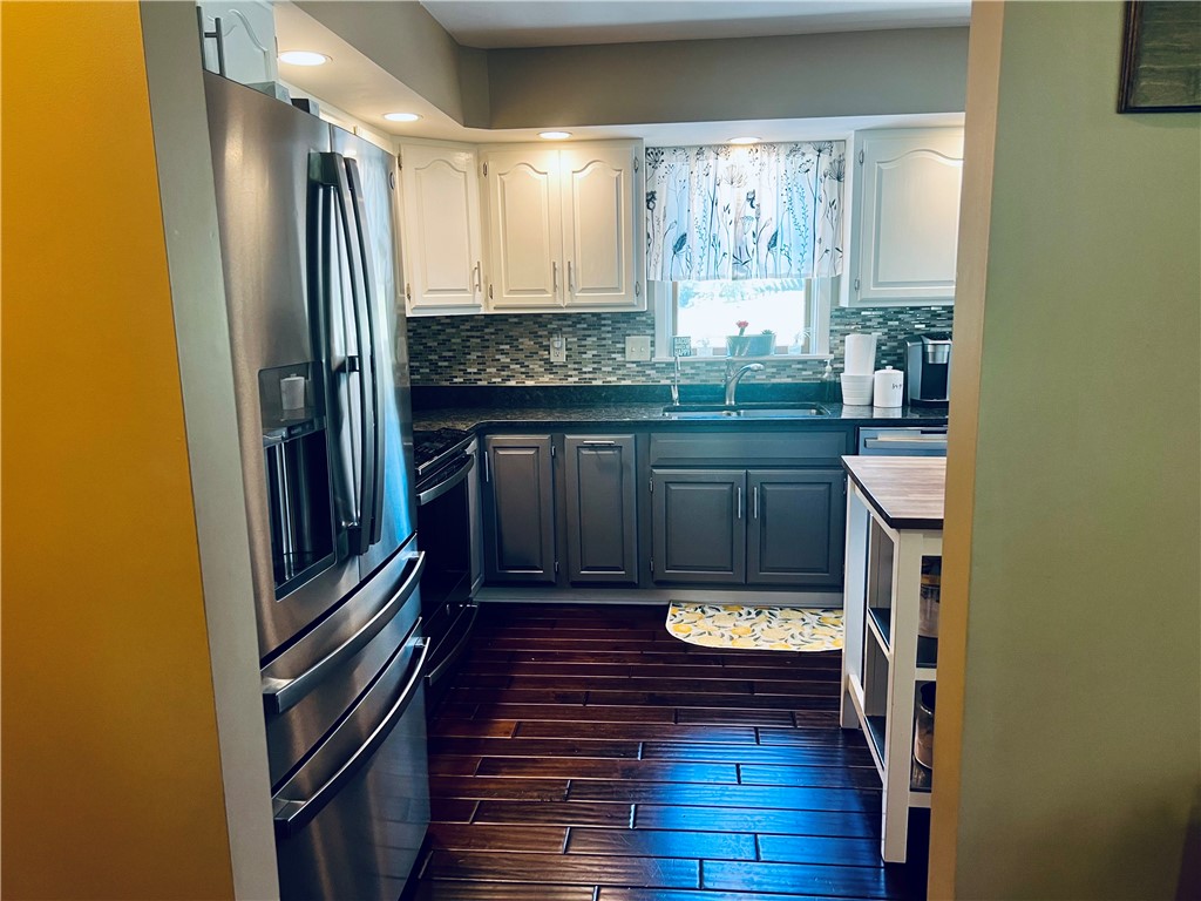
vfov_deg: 53.1
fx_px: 902
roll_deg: +1.4
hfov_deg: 67.3
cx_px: 600
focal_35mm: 26
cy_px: 450
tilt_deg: -10.6
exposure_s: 1/60
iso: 80
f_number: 1.5
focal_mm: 5.7
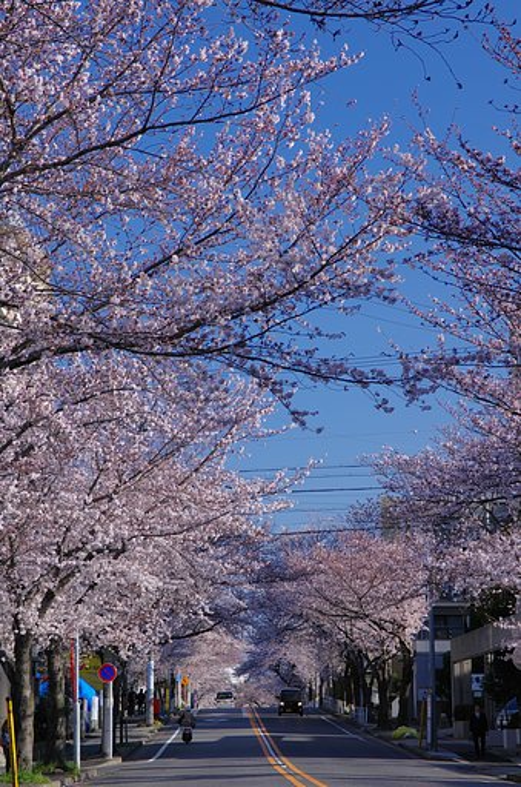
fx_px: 2290
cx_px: 260
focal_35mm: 105
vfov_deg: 19.5
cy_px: 394
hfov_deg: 13.0
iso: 100
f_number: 8
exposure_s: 1/160
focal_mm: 70
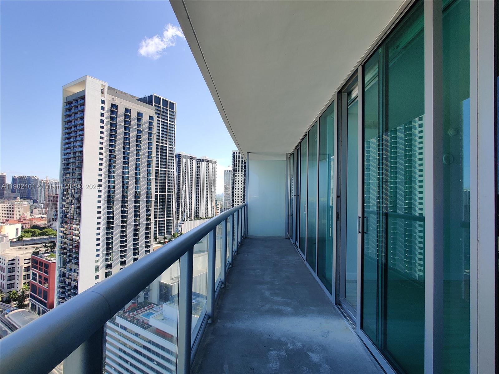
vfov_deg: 89.9
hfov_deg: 106.2
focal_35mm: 13
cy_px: 187
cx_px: 250
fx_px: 187
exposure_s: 1/684
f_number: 2.2
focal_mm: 2.25
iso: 100
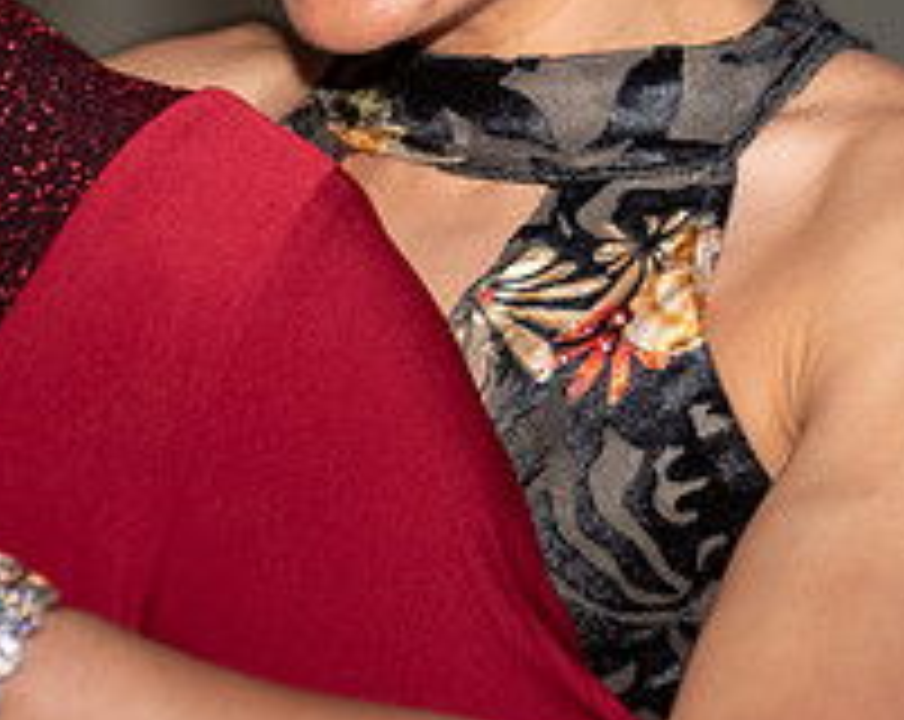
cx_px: 729
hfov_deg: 10.2
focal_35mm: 190
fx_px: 5074
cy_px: -119
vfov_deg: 8.0
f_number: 4
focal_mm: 70
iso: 800
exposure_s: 1/60
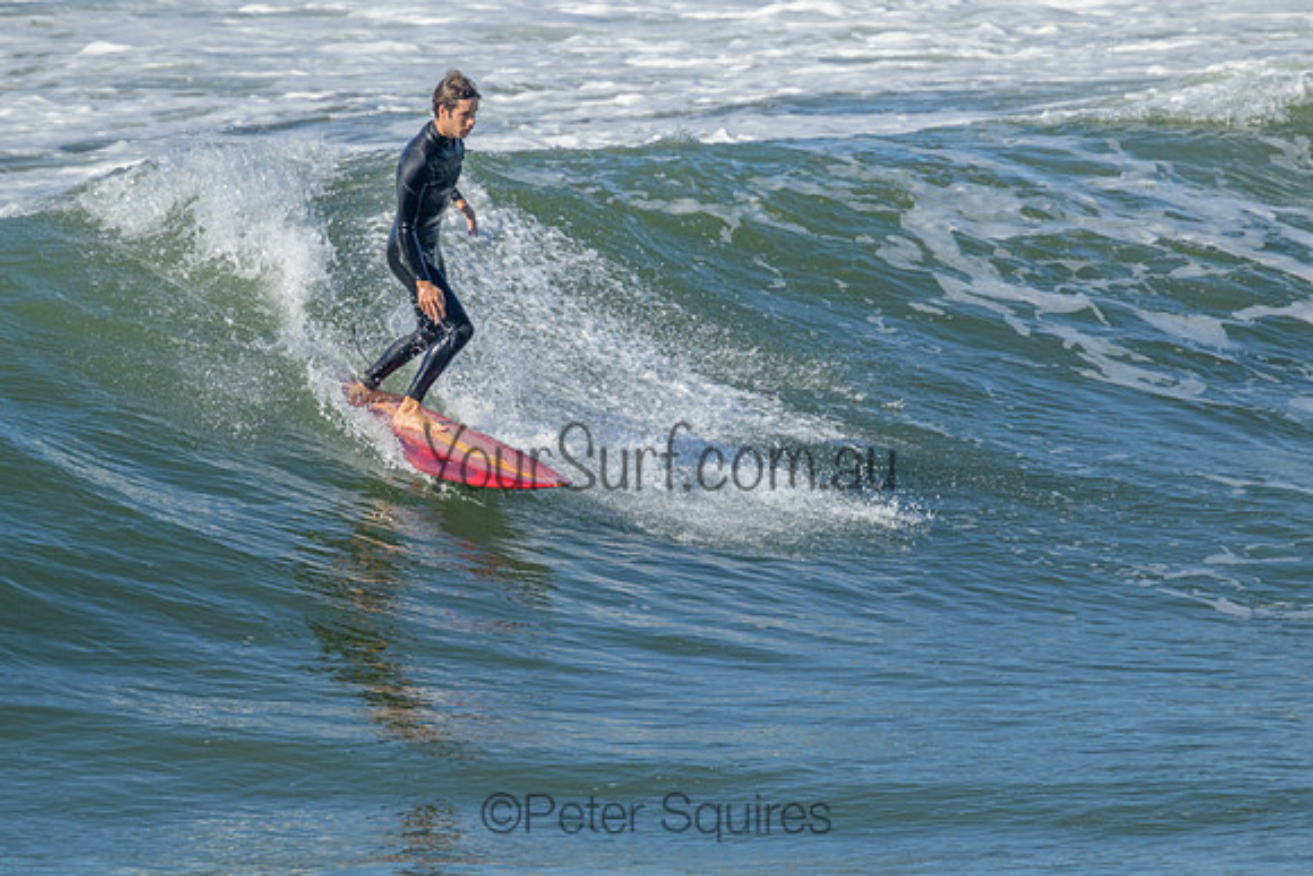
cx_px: 654
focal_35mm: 1037
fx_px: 37819
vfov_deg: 1.3
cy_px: 414
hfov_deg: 2.0
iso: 1000
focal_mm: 800
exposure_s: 1/2000
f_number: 11
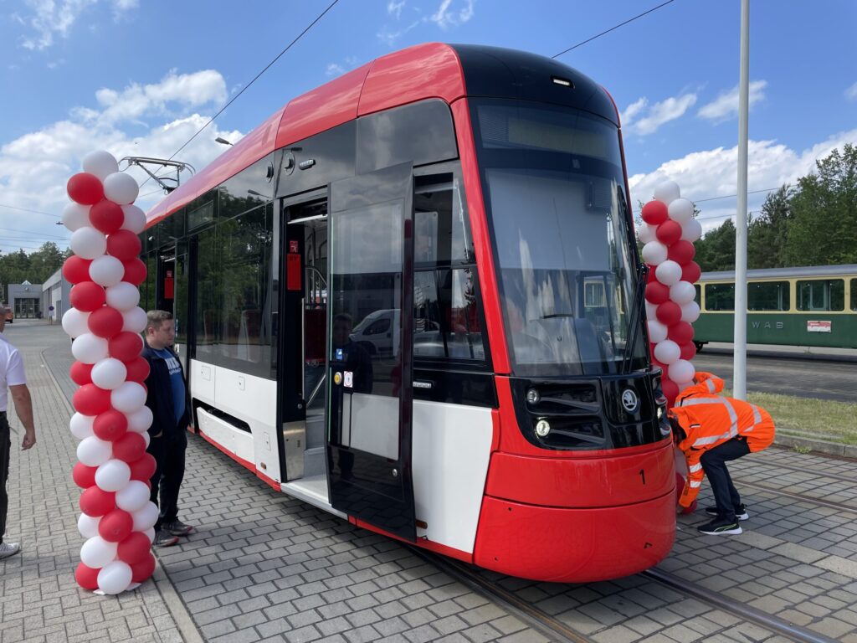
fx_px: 644
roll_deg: +1.6
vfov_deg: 53.1
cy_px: 322
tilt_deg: -0.6
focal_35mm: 26
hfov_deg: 67.3
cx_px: 428
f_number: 1.6
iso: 32
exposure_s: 1/1984
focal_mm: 4.2
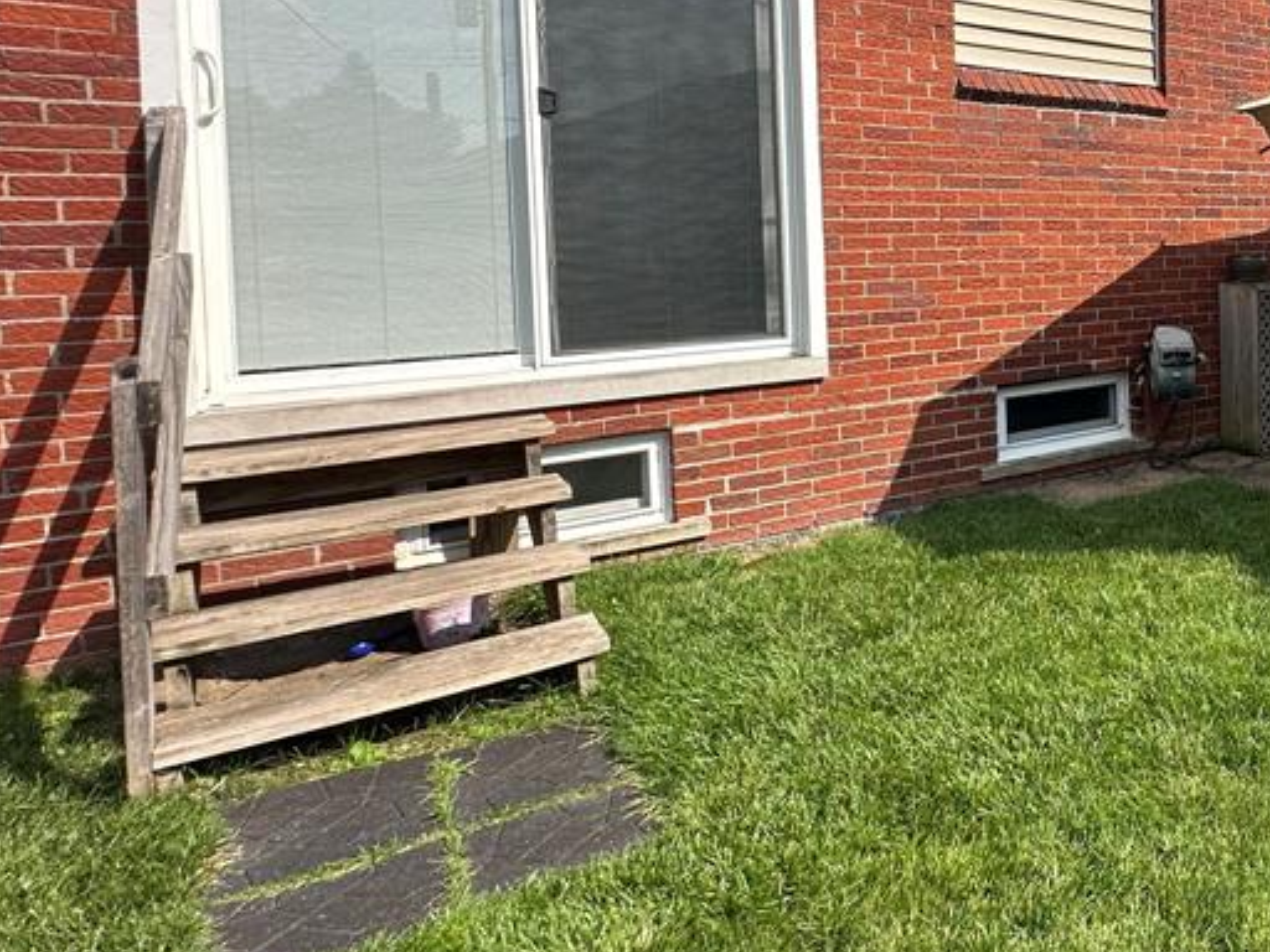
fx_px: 1027
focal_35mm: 28
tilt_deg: -1.3
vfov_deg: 48.3
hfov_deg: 51.4
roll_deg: +0.7
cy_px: 265
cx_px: 1260
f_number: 2.2
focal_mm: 2.22
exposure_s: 1/1335
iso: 50
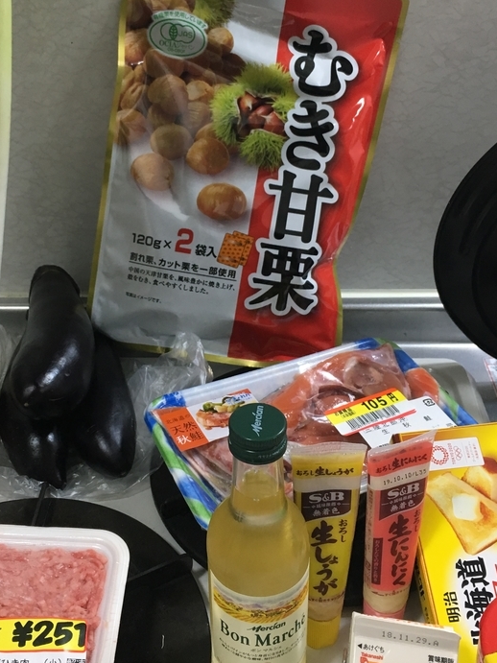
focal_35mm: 43
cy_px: 276
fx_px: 823
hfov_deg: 33.5
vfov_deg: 43.7
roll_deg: +3.4
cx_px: 202
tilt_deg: -30.6
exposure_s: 1/33
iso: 125
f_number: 2.2
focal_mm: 4.15
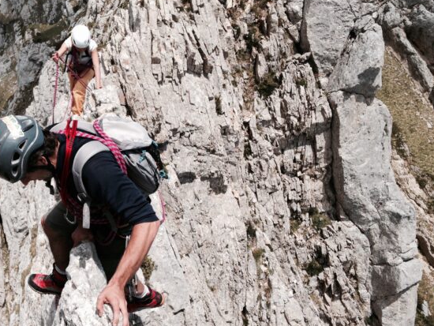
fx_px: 602
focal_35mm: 48
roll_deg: +0.8
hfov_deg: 39.1
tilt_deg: -28.3
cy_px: 174
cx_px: 142
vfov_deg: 30.3
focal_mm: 4.12
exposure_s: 1/2358
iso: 50
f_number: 2.4
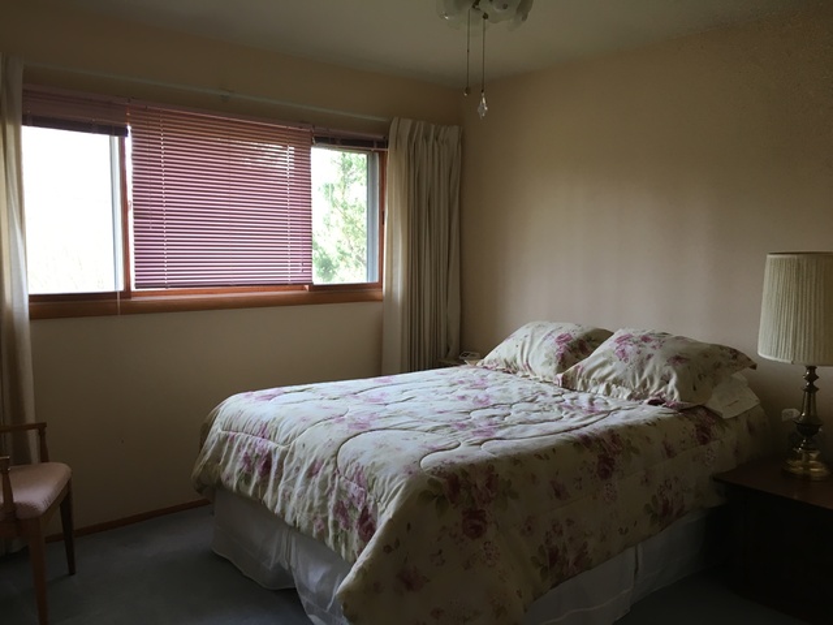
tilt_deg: -5.5
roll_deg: -0.3
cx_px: 416
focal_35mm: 29
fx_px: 698
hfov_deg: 61.7
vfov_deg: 48.2
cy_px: 312
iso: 32
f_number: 2.2
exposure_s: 1/30
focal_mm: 4.15
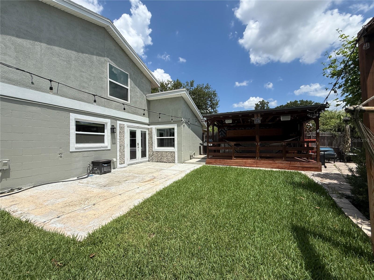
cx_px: 187
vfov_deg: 85.7
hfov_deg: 102.1
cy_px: 140
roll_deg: +0.4
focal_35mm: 14
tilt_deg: +1.0
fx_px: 151
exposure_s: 1/3460
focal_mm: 2.22
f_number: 2.2
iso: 50
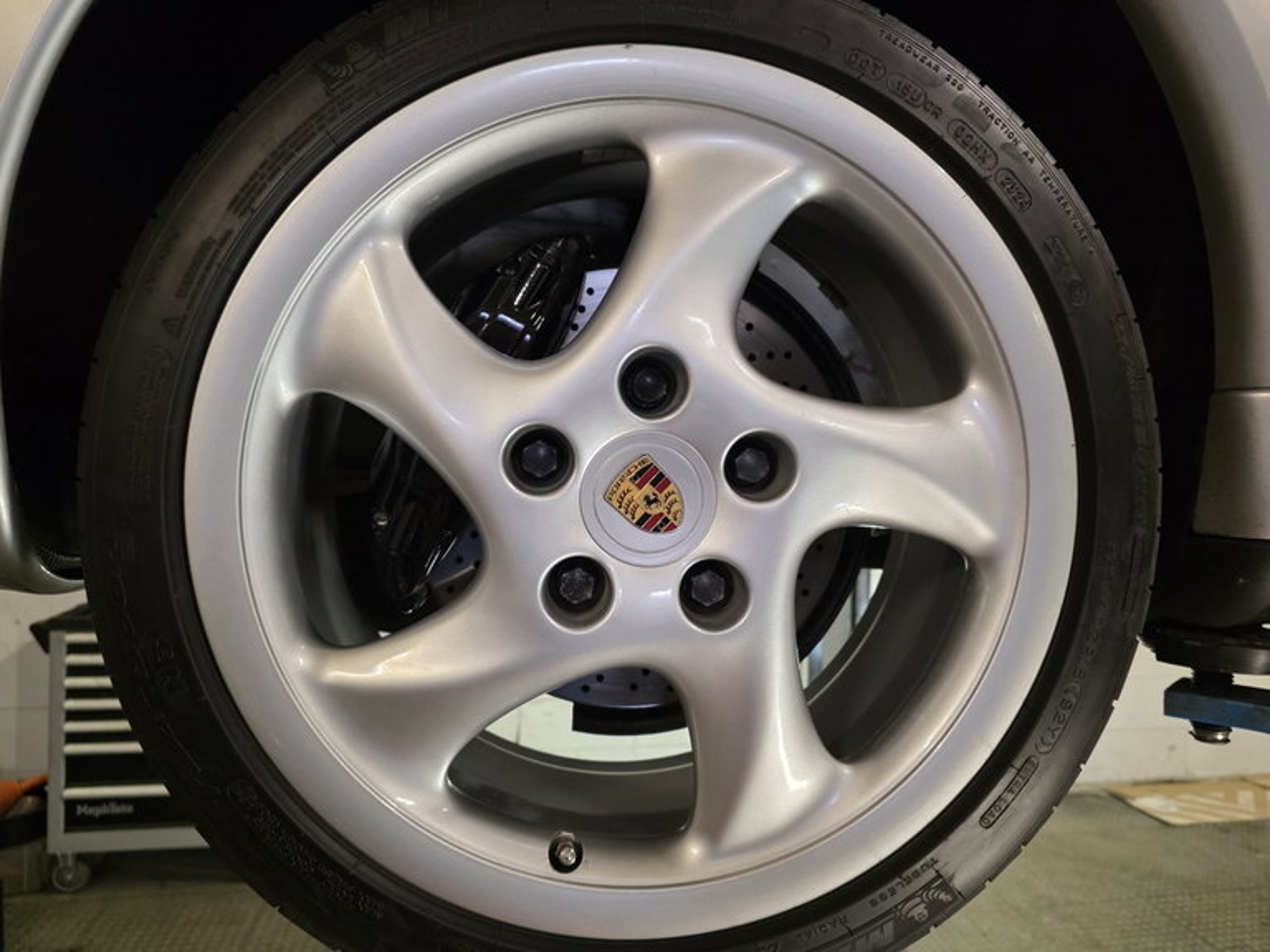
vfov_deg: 58.9
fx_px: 844
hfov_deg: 73.9
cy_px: 476
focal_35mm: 23
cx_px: 635
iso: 800
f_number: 1.7
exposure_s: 1/100
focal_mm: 6.3
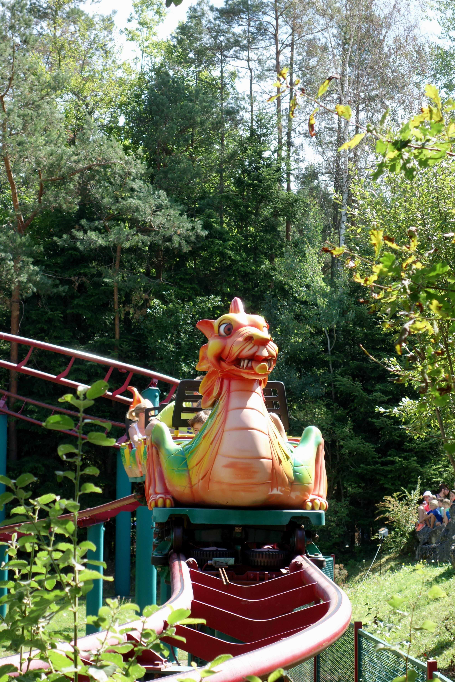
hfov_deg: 15.5
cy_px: 377
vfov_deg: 23.1
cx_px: 225
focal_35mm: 88
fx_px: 1668
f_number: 4.5
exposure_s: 1/200
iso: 125
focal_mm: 29.49
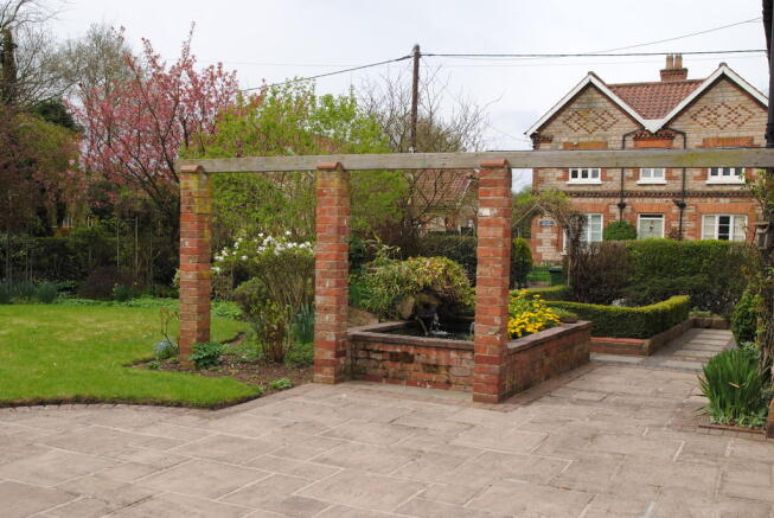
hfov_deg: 53.1
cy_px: 259
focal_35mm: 36
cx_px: 387
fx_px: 775
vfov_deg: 37.0
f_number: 7.1
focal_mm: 24
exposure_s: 1/200
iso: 100
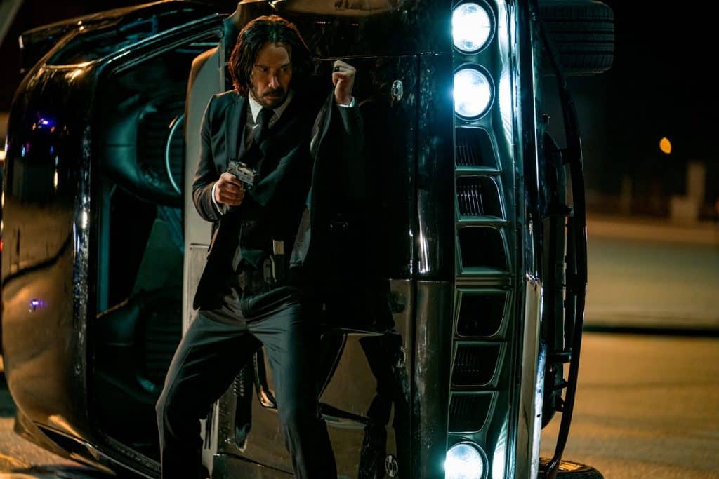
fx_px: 2836
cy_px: 240
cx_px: 360
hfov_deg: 14.4
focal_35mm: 142
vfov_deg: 9.7
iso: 2500
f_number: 2.8
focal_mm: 142
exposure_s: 1/320
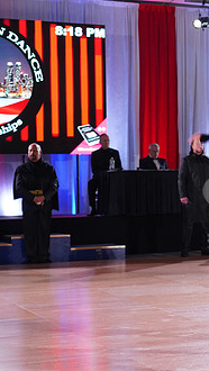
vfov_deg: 23.2
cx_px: 316
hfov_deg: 12.5
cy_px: 193
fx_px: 905
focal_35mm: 92
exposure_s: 1/160
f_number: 5
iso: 1600
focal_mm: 50
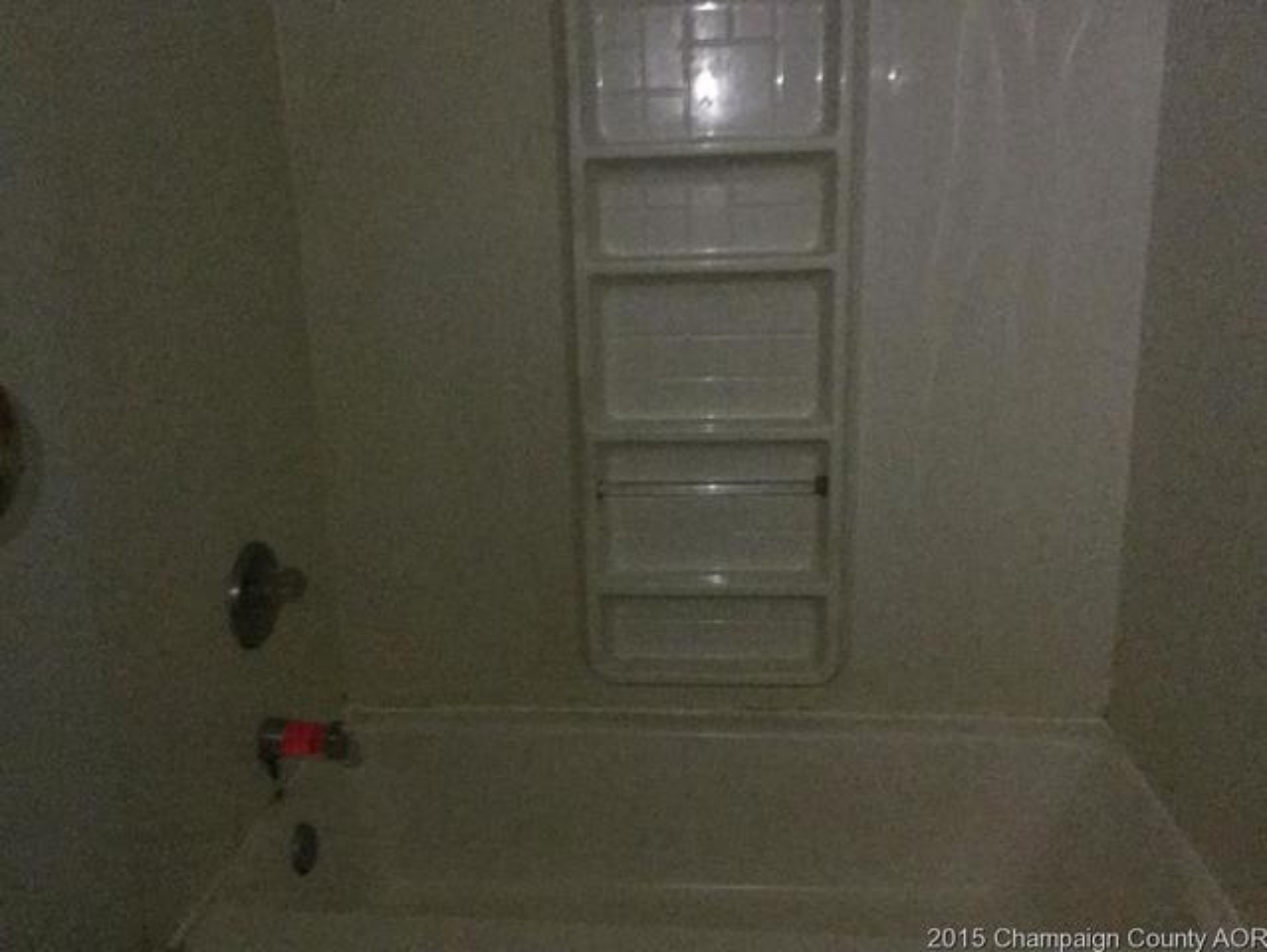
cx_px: 634
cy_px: 476
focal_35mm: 31
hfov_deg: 58.3
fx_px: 1135
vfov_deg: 45.5
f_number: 2.4
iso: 800
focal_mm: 3.3
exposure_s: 1/15
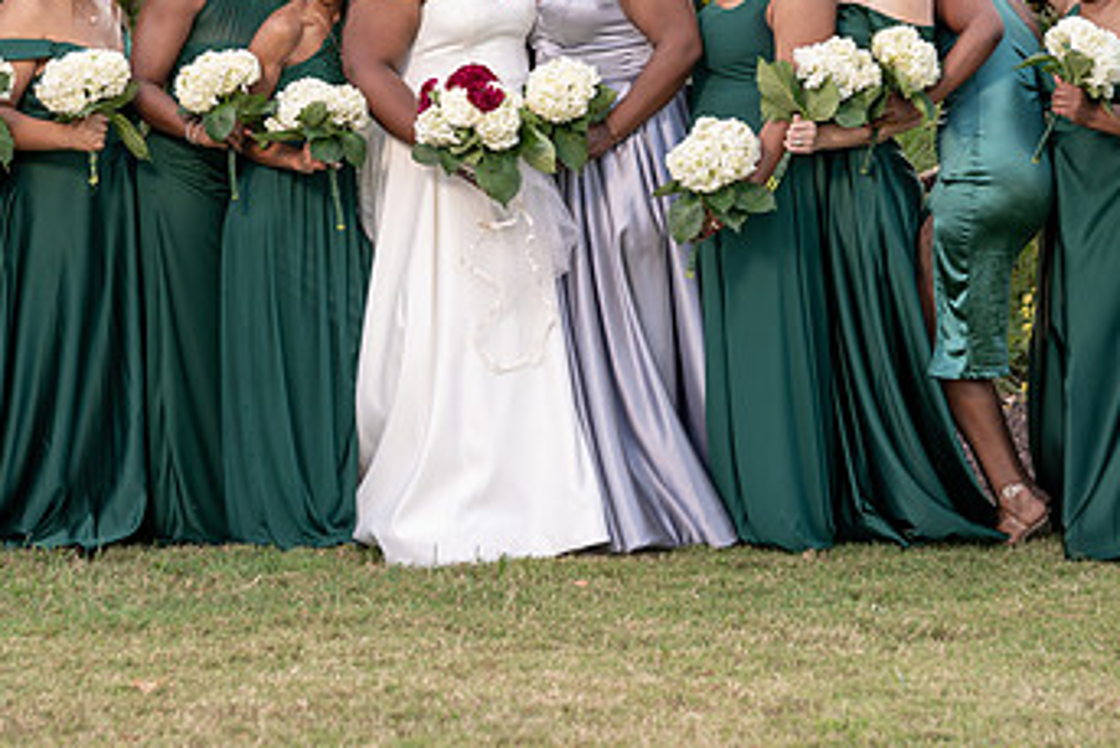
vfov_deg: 5.7
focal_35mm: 241
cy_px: 135
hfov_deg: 8.5
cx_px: 502
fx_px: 7501
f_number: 4
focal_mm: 137
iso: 160
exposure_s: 1/200
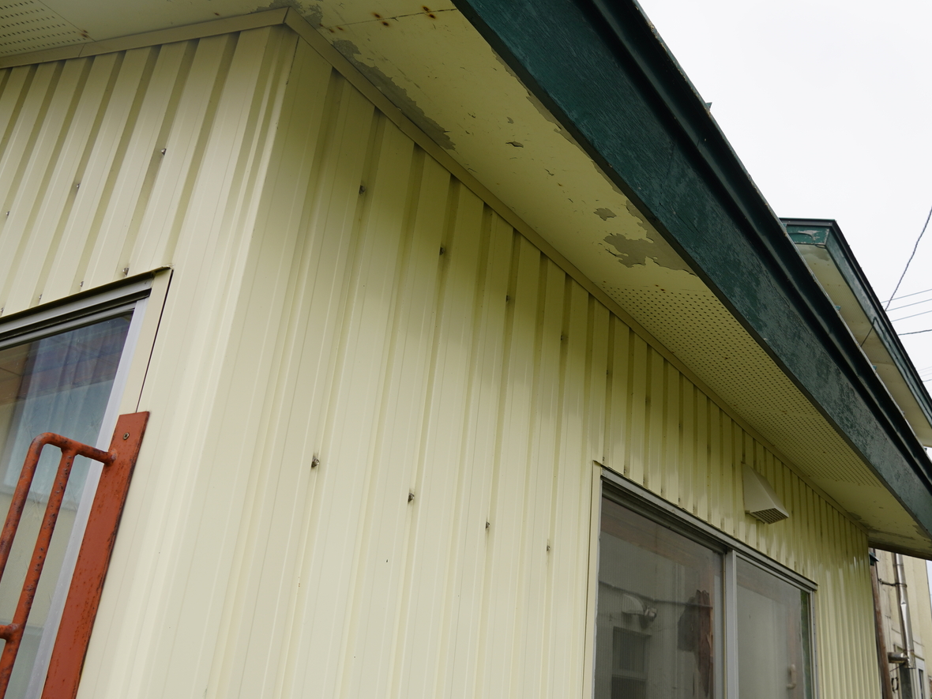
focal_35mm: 33
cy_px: 335
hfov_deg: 54.8
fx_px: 888
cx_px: 573
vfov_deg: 42.9
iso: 100
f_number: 5.6
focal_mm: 18
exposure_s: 1/320
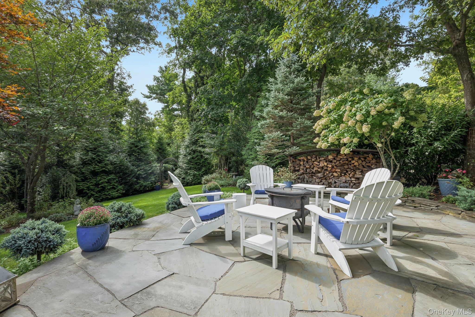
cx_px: 238
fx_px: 251
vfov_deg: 64.5
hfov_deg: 86.9
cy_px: 158
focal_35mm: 19
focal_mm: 19
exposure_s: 1/100
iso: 160
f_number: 9
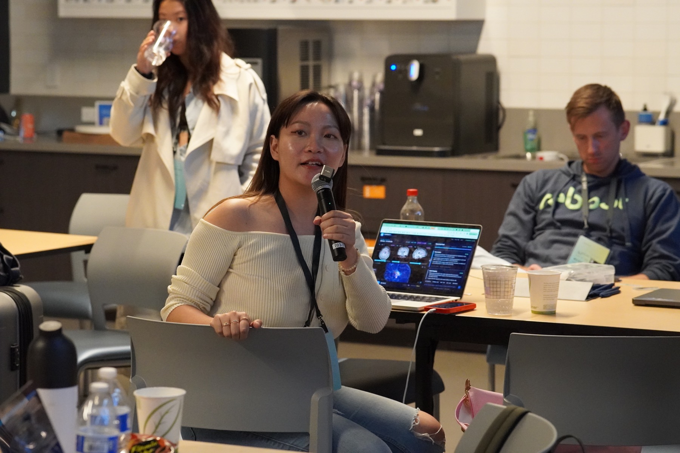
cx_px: 340
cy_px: 226
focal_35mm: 112
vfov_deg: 12.2
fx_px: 2125
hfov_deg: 18.2
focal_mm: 75
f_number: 4
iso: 6400
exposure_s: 1/160
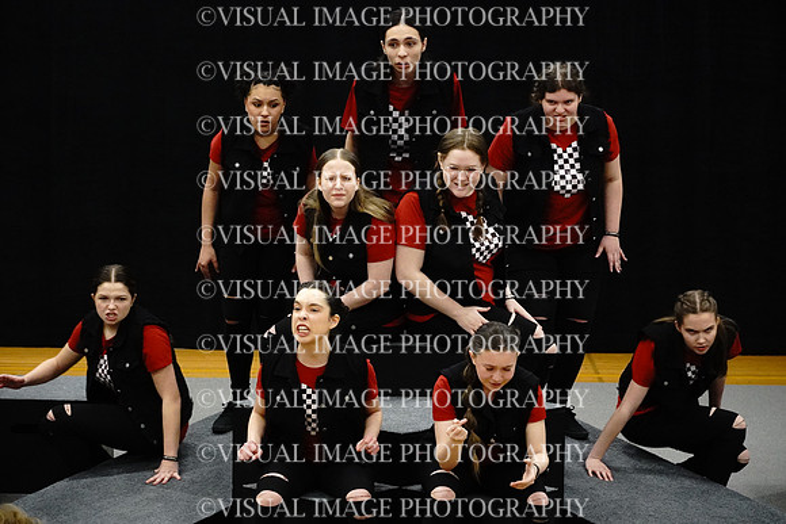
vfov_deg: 10.5
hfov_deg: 15.7
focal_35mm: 130
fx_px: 2850
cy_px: 262
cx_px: 393
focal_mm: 87
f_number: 5.6
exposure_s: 1/125
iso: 8000
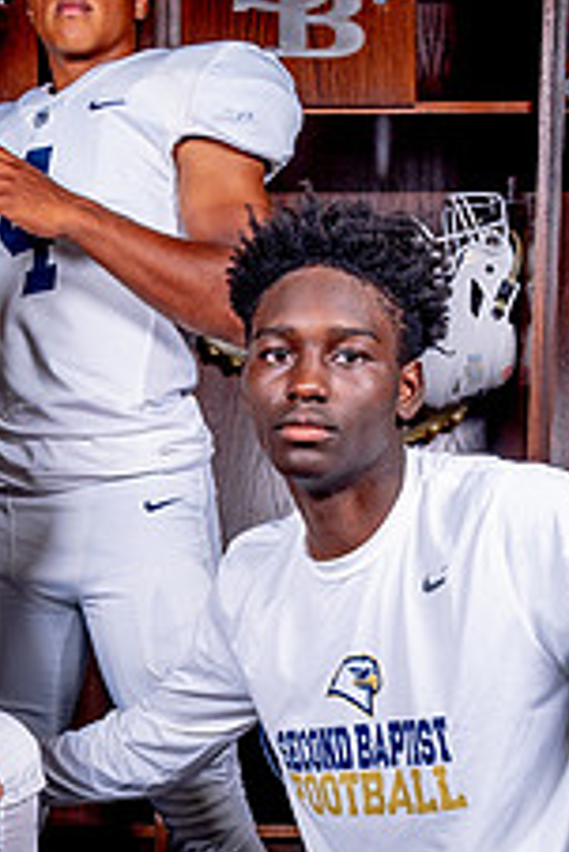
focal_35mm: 77
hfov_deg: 17.6
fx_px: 1823
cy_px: 716
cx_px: 116
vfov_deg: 25.7
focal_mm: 24
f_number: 8
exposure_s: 1/125
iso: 100
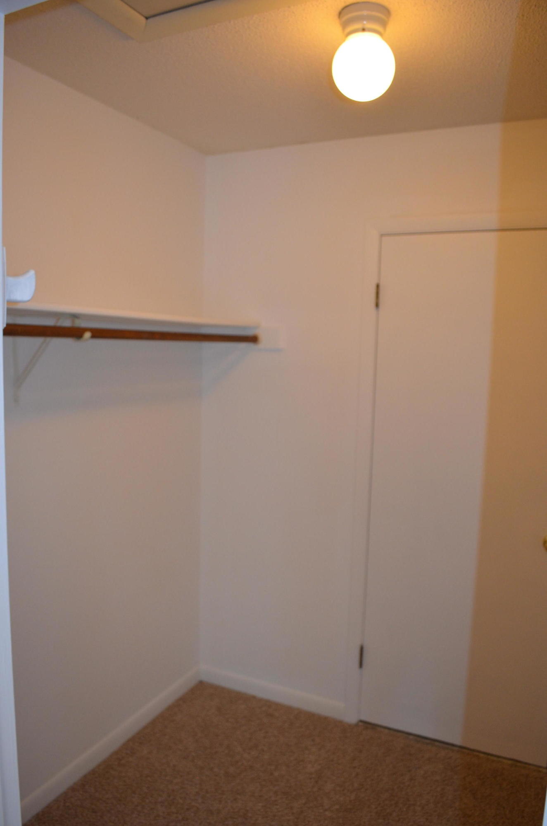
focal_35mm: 27
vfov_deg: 67.5
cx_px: 274
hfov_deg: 47.7
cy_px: 413
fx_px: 618
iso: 900
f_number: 3.5
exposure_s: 1/60
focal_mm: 18
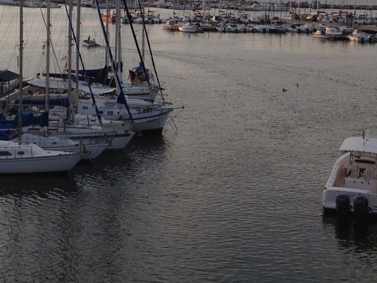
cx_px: 157
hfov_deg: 25.0
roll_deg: -1.0
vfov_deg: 18.3
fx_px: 850
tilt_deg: -1.5
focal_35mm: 78
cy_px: -23
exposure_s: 1/649
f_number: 2.4
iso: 50
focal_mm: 4.28
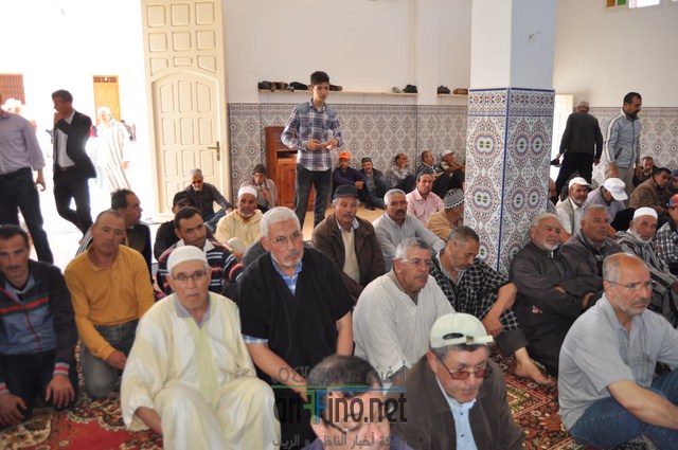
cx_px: 339
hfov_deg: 67.4
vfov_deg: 47.8
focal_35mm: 27
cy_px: 225
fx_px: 508
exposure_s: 1/125
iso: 450
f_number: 3.5
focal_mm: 18
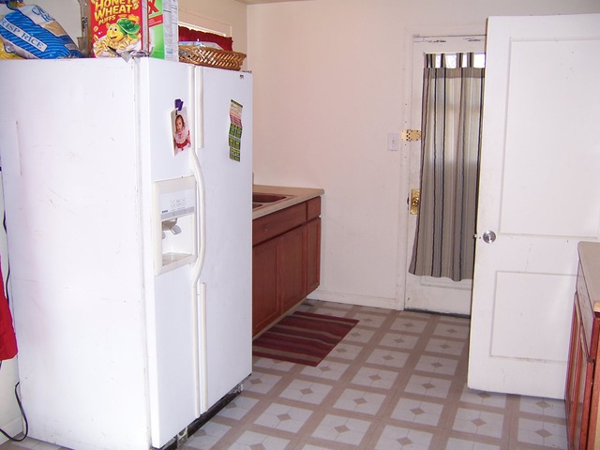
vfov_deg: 42.9
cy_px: 225
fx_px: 572
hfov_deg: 55.4
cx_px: 300
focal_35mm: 33
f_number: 2.8
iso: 80
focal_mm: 5.5
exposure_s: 1/60
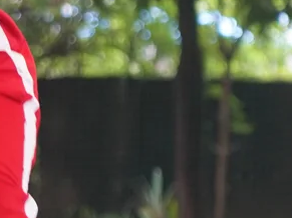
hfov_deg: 3.6
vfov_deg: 2.7
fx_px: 4680
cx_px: 34
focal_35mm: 555
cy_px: -18
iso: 1000
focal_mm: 105
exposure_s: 1/160
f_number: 4
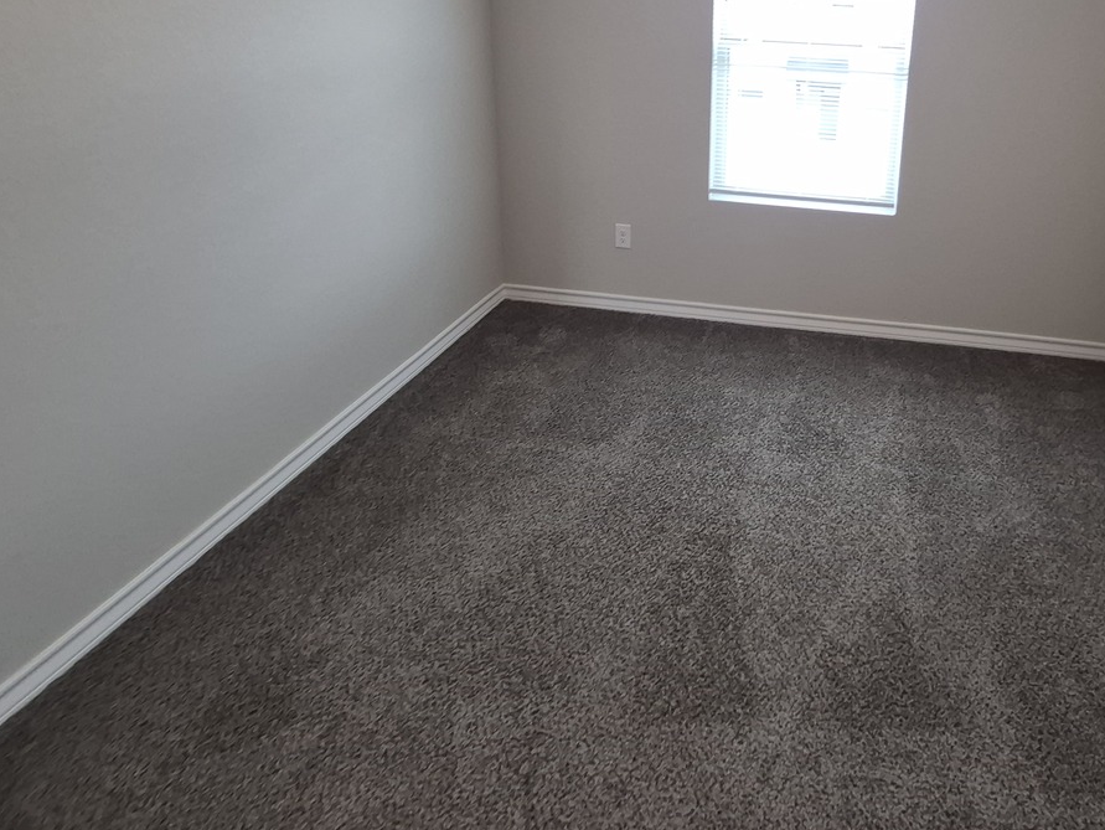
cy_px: 172
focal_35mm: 21
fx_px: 671
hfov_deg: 75.6
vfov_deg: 58.8
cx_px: 766
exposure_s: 1/60
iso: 100
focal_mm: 1.74
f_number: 2.2
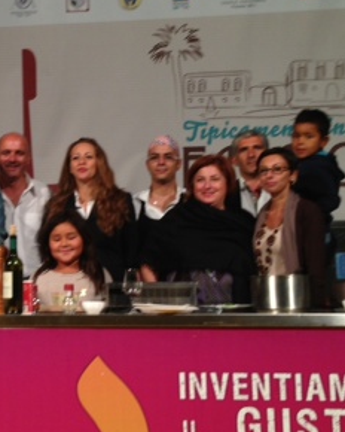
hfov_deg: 20.6
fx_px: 906
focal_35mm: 71
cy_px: 222
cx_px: -27
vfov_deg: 26.8
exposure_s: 1/30
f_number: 2.4
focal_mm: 4.13
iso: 50
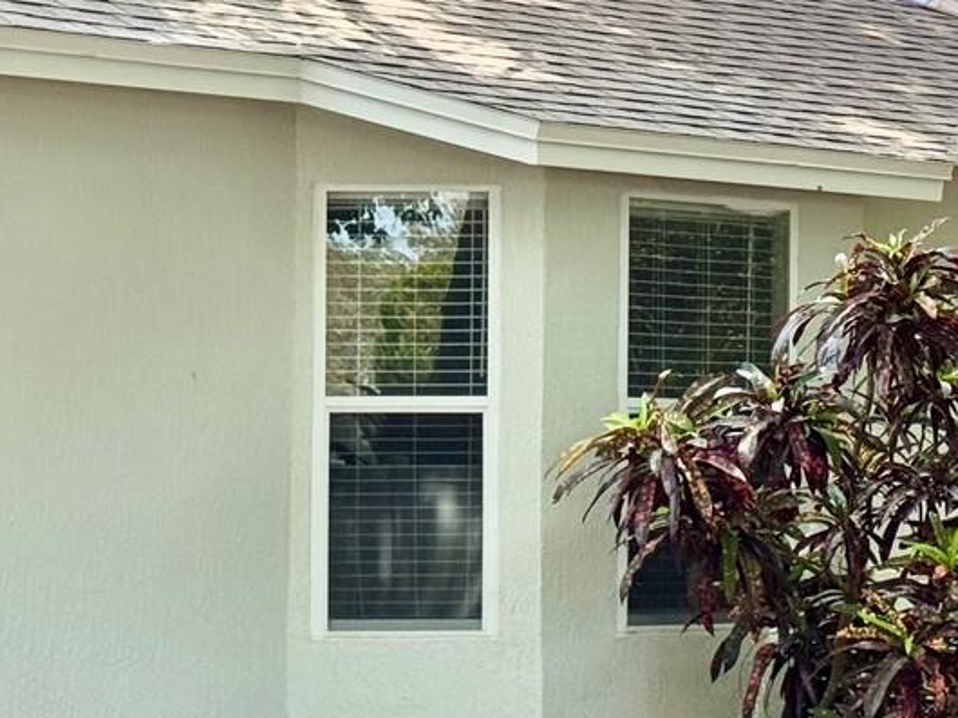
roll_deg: +0.2
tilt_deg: +3.1
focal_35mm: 145
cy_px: 268
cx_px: 831
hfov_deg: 13.5
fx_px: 4011
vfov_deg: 10.2
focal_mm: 6.76
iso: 64
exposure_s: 1/1637
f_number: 1.78
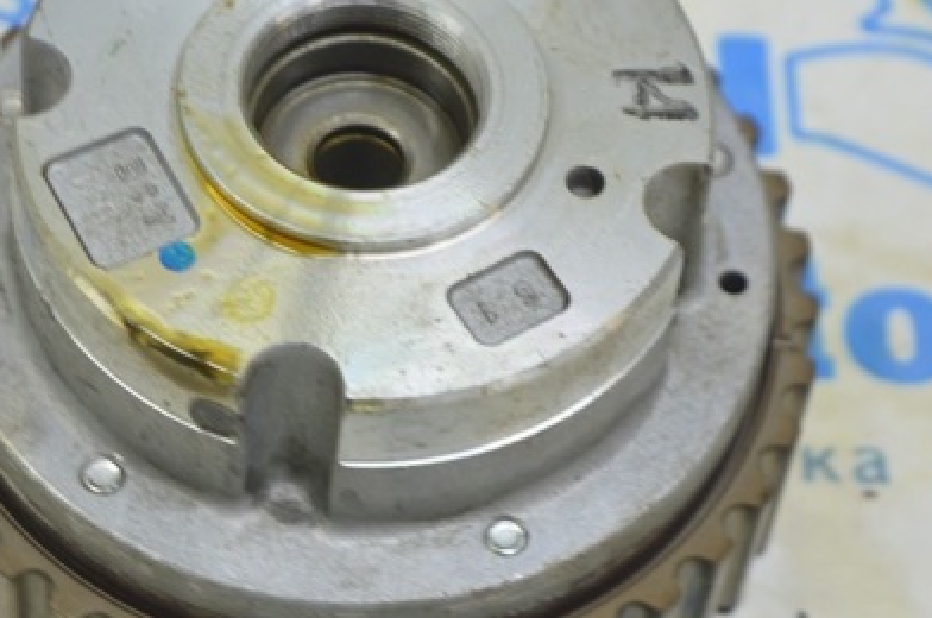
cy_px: 291
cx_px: 316
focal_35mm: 135
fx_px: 3485
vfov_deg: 10.1
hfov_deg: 15.2
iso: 400
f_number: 5.6
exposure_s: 1/20
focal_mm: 55
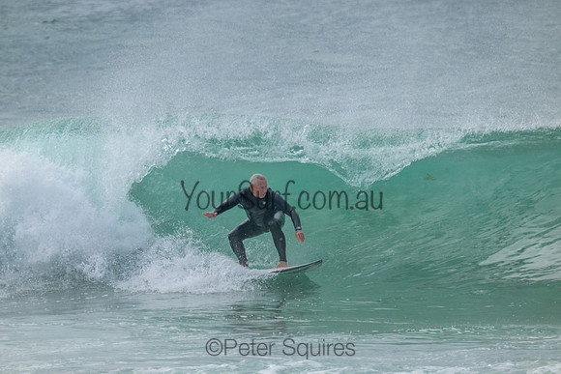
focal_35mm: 800
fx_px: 12469
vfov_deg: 1.7
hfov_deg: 2.6
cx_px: 280
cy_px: 187
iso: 2200
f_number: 11
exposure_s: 1/1600
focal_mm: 800
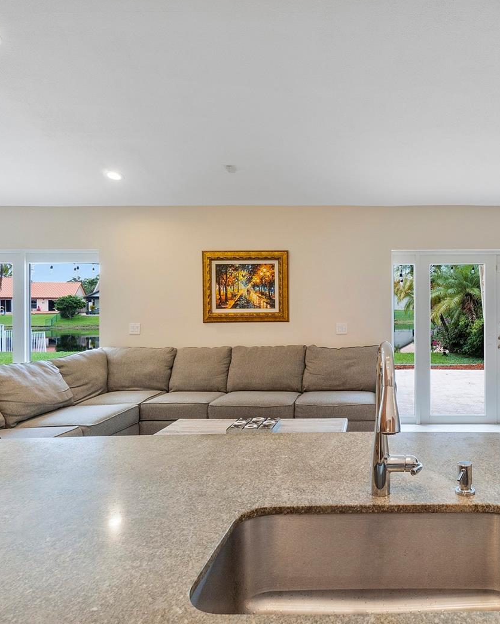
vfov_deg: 70.9
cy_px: 311
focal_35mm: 24
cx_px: 389
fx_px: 438
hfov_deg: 55.8
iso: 250
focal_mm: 11
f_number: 9
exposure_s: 1/160
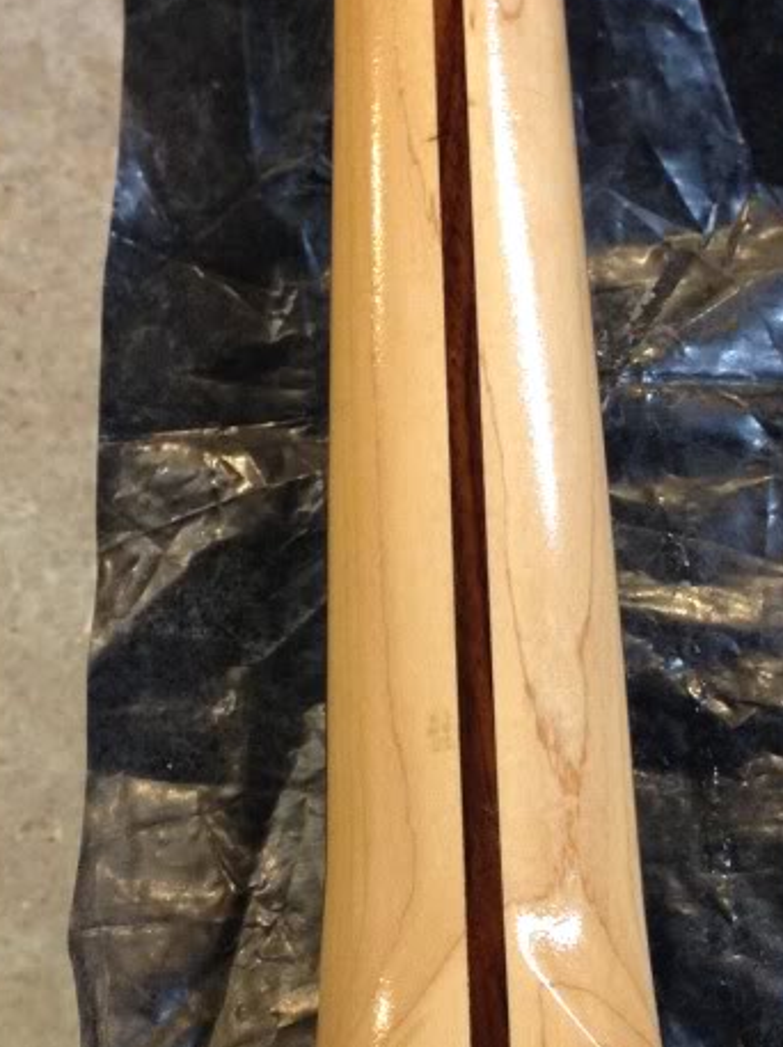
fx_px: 2235
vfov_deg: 26.1
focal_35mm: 74
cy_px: 770
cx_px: 481
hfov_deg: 19.8
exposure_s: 1/20
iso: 160
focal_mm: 4.1
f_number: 2.4
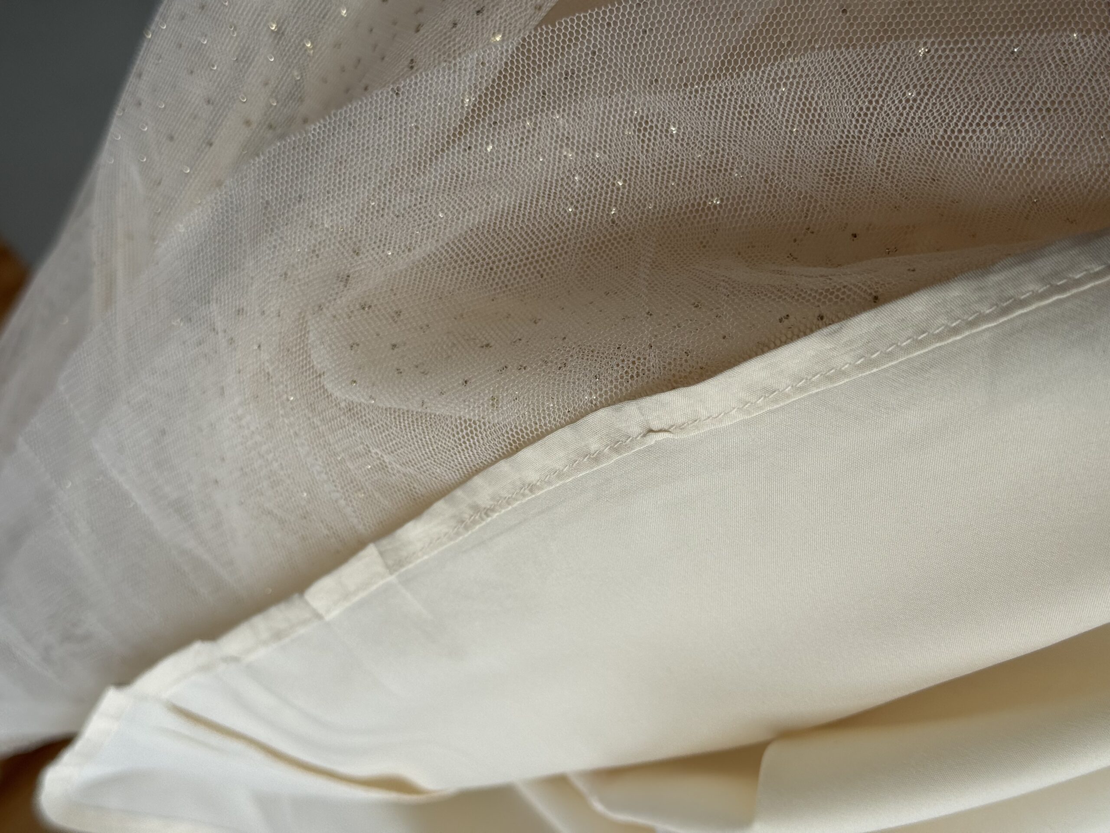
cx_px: 555
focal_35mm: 48
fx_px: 1539
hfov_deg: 39.7
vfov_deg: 30.3
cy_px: 416
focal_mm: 6.76
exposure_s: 1/1242
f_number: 1.78
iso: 80
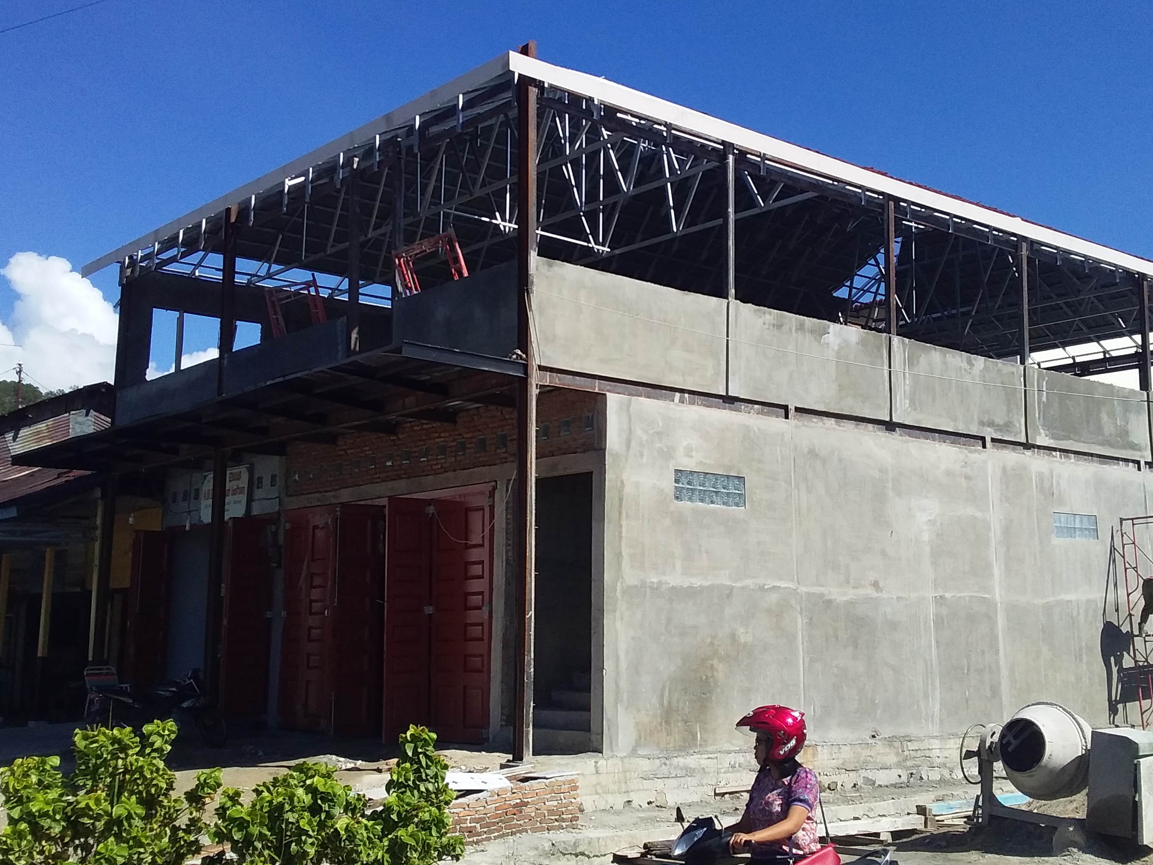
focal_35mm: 42
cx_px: 668
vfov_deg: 34.3
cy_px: 390
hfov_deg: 44.6
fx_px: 1399
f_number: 2.2
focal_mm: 3.3
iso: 40
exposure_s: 1/1763
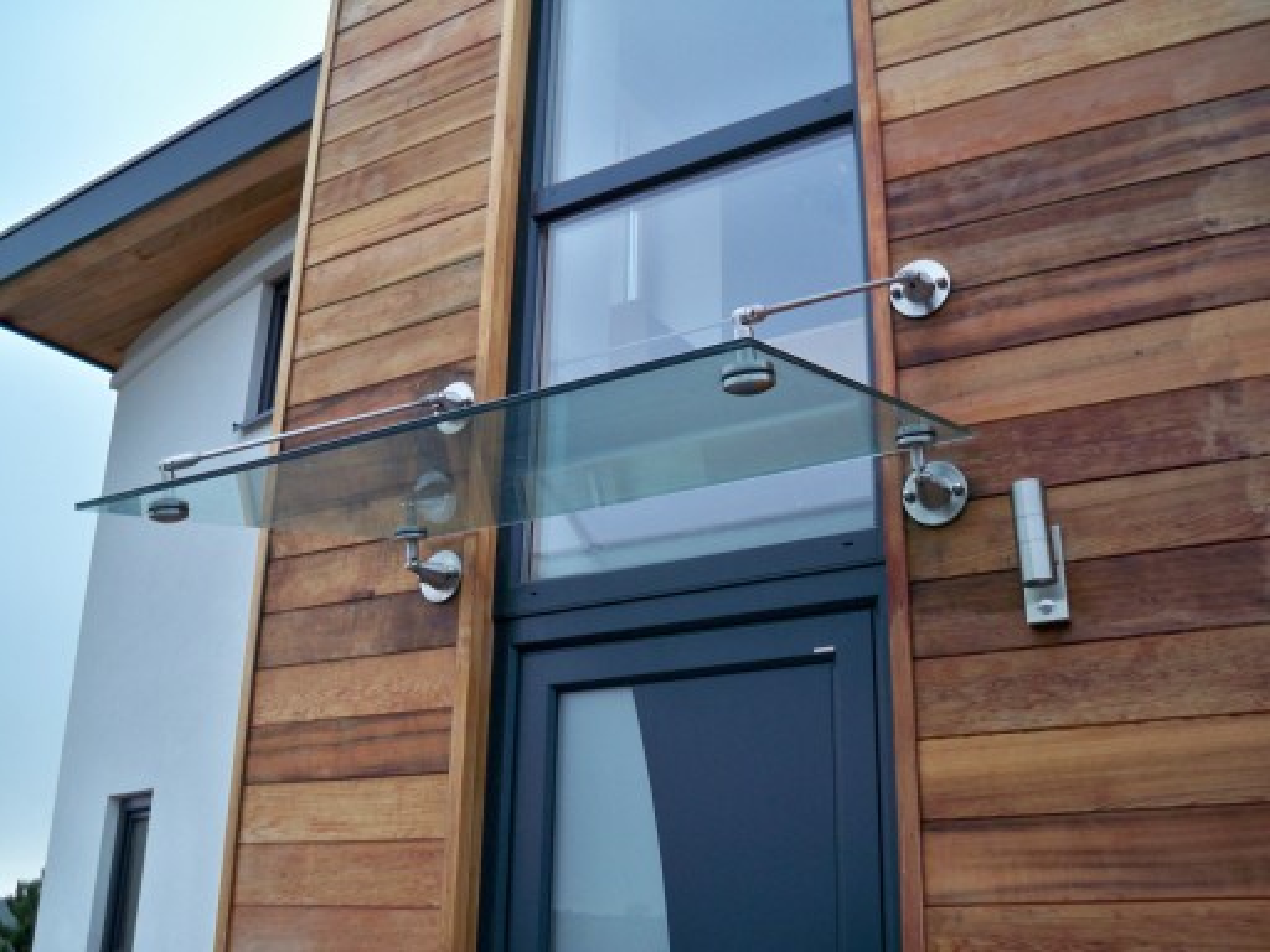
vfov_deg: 40.7
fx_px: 1284
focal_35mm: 35
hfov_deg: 52.6
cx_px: 635
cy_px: 476
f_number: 3.1
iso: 160
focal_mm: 6.3
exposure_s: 1/60
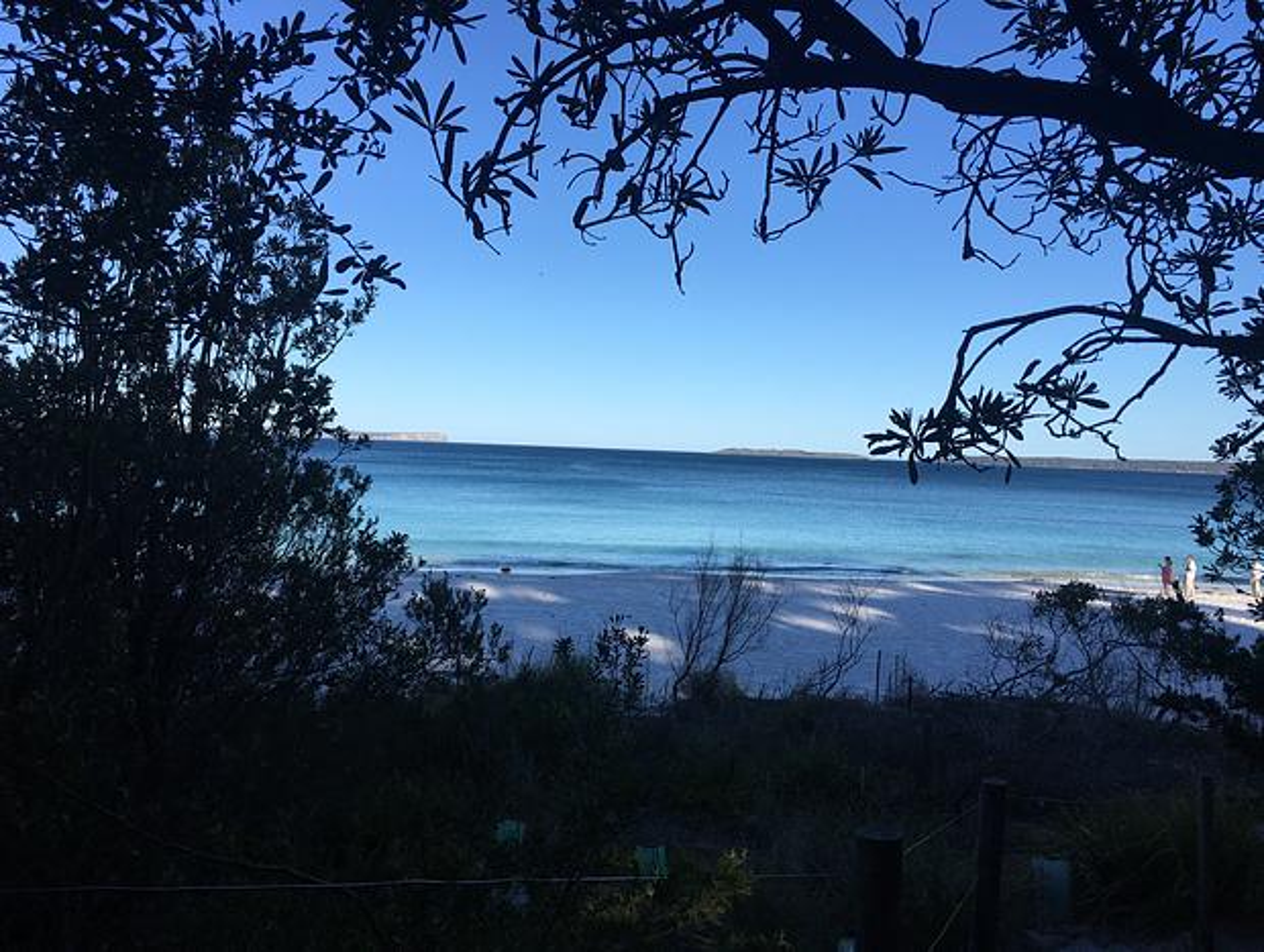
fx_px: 1061
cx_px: 632
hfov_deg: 61.6
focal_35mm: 29
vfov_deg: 48.3
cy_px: 476
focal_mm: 4.15
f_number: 2.2
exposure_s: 1/1637
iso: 25
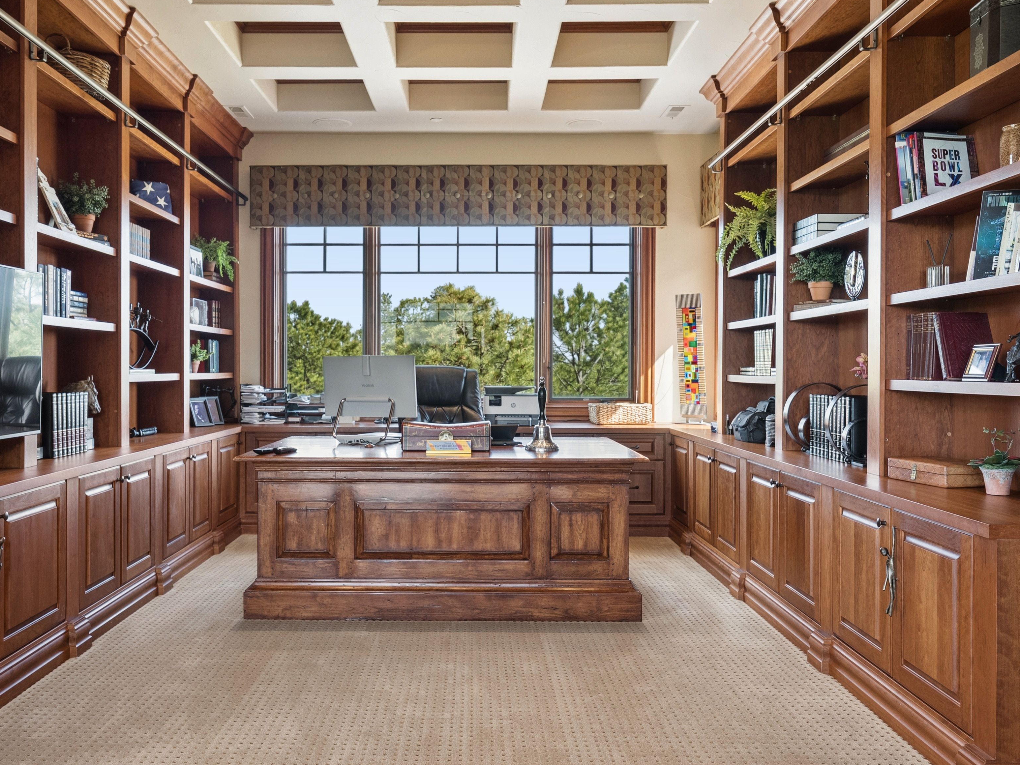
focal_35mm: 29
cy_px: 378
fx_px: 855
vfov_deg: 48.2
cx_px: 458
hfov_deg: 61.5
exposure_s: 1/40
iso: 640
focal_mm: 22
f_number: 9
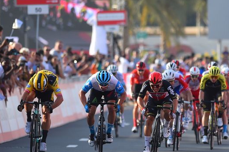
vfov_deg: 1.9
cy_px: 119
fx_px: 4650
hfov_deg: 2.8
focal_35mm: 731
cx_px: 256
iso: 500
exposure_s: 1/2500
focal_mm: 300
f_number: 5
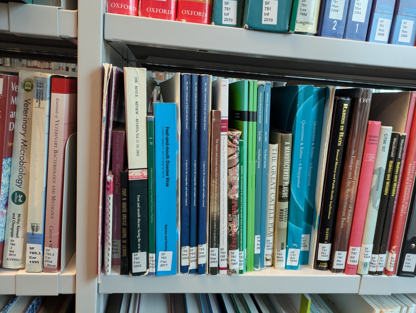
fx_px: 301
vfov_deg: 54.9
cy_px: 156
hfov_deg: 69.4
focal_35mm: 25
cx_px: 208
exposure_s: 1/33.3
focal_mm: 5.43
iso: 342
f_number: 1.89
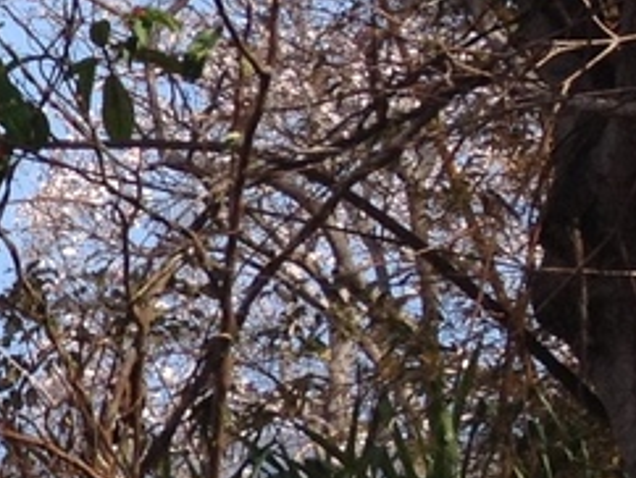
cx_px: -1346
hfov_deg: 7.4
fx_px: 4248
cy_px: 454
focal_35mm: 231
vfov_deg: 6.4
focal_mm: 4.28
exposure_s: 1/1227
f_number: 2.4
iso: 50
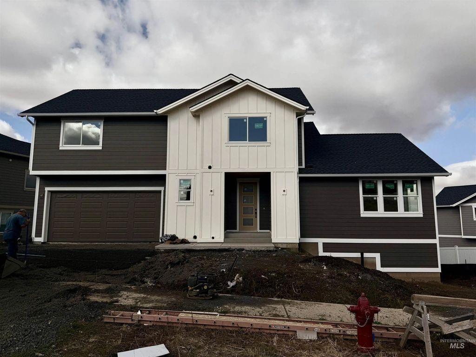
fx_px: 330
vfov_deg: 56.8
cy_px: 178
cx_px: 238
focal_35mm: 24
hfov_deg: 71.6
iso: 50
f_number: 1.78
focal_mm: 6.76
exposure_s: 1/17544
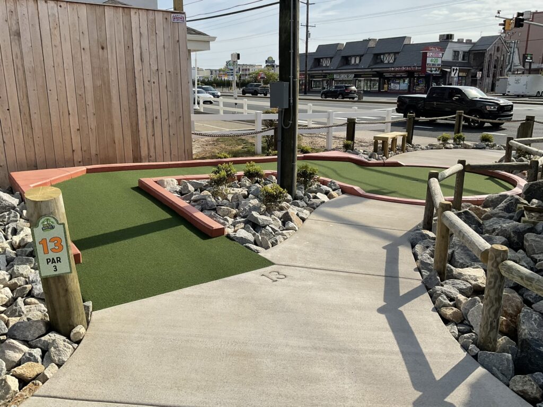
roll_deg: +0.3
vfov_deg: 48.2
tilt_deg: -14.8
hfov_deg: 61.7
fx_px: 455
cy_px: 204
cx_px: 272
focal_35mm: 29
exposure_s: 1/2141
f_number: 1.8
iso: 16
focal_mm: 3
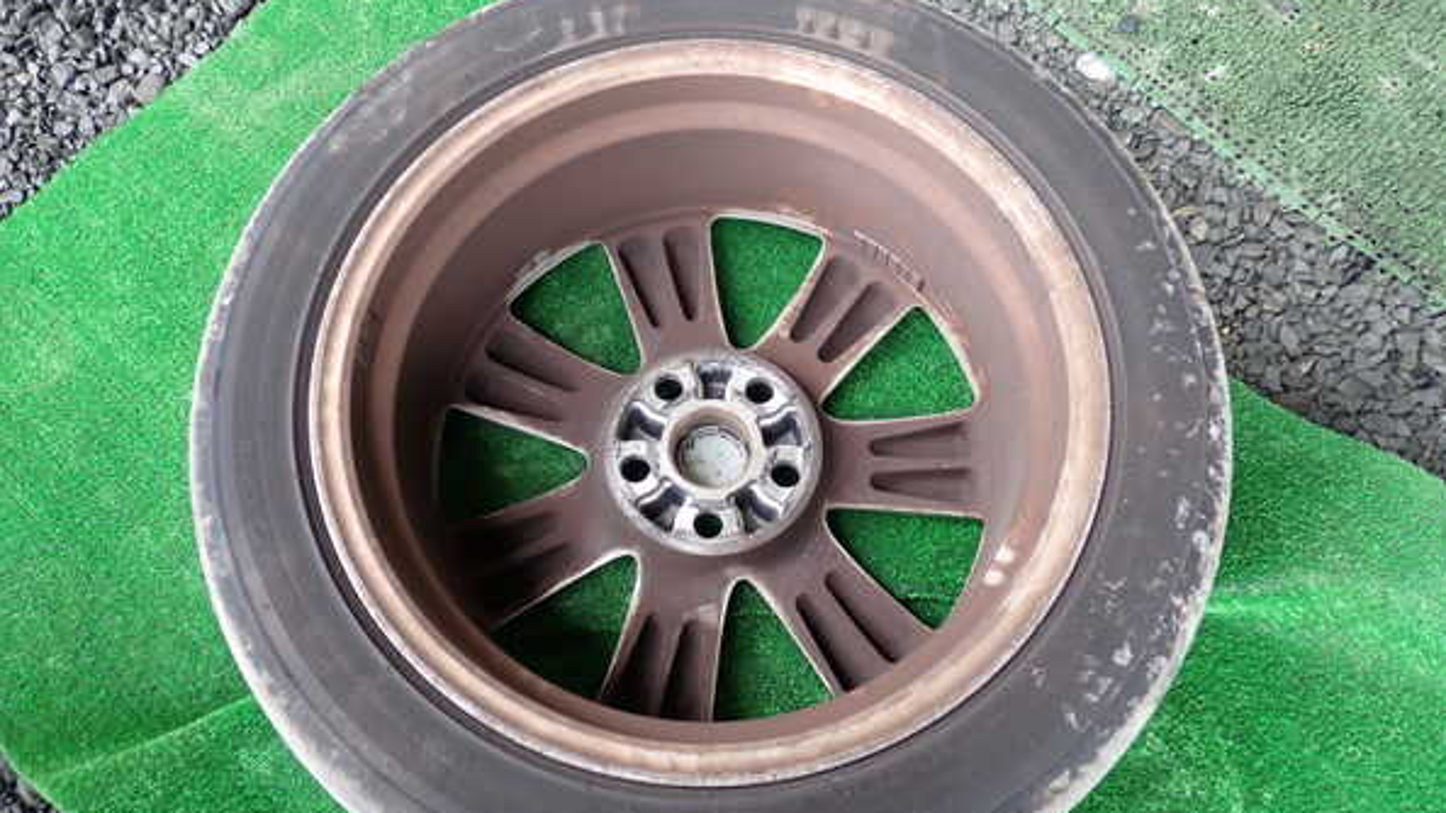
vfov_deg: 35.6
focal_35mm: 33
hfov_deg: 59.5
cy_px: 424
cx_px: 728
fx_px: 1265
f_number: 2.3
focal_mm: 5.4
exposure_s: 1/80
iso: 200
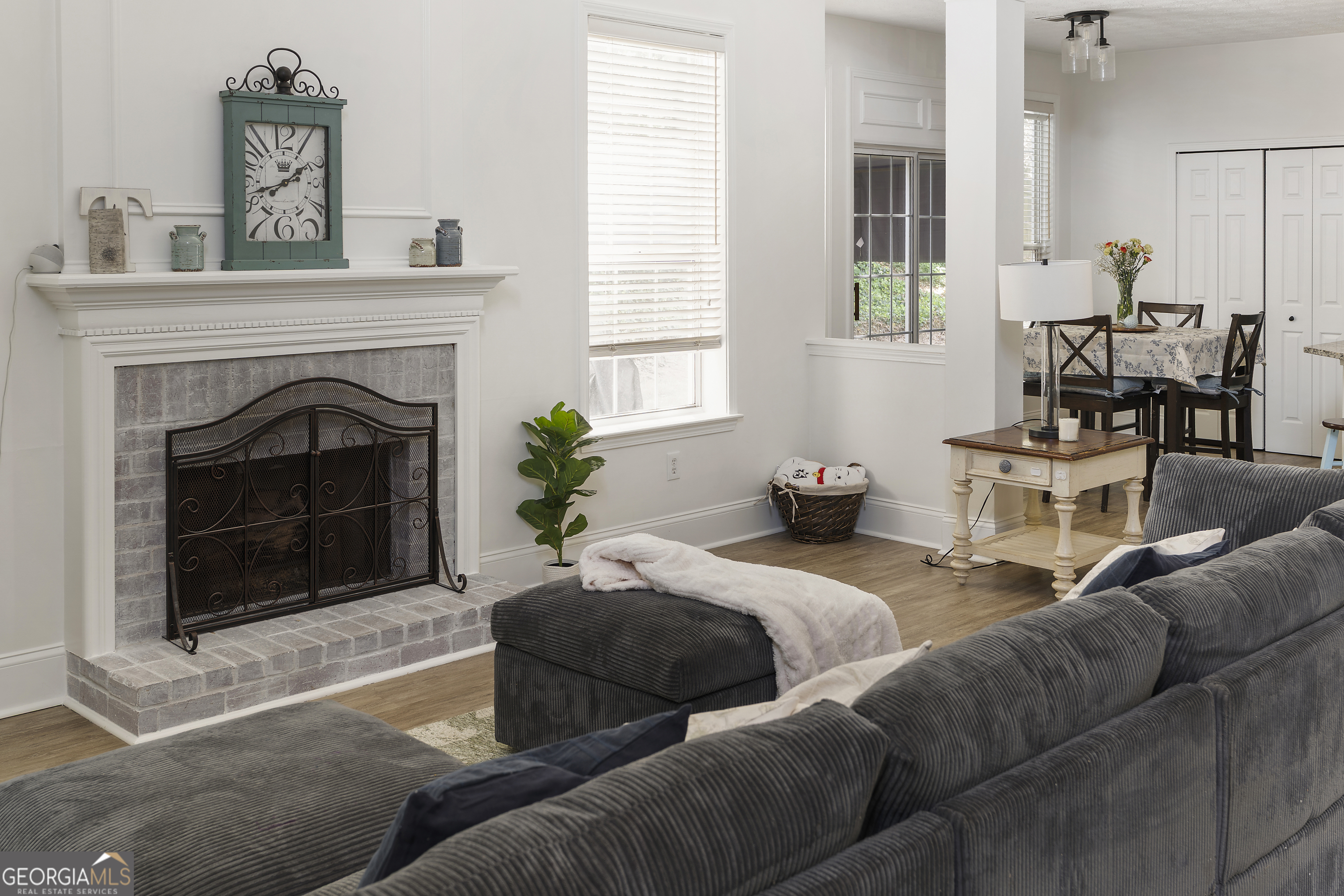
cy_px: 448
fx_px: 1307
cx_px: 672
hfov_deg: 54.4
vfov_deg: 37.9
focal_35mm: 35
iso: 160
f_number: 7.1
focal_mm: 35
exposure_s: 1.3
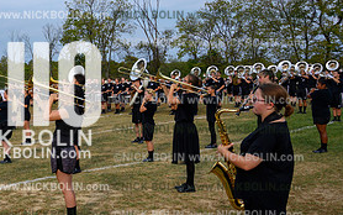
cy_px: 100
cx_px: 14
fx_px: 477
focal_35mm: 51
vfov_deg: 25.4
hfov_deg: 36.3
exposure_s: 1/1600
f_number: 4.5
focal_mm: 24
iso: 200
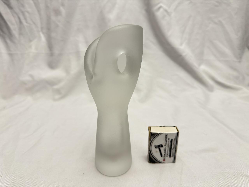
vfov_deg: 56.8
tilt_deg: -30.7
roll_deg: -2.5
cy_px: 94
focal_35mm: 24
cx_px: 124
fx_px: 173
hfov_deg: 71.6
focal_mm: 6.76
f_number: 1.78
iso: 200
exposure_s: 1/50
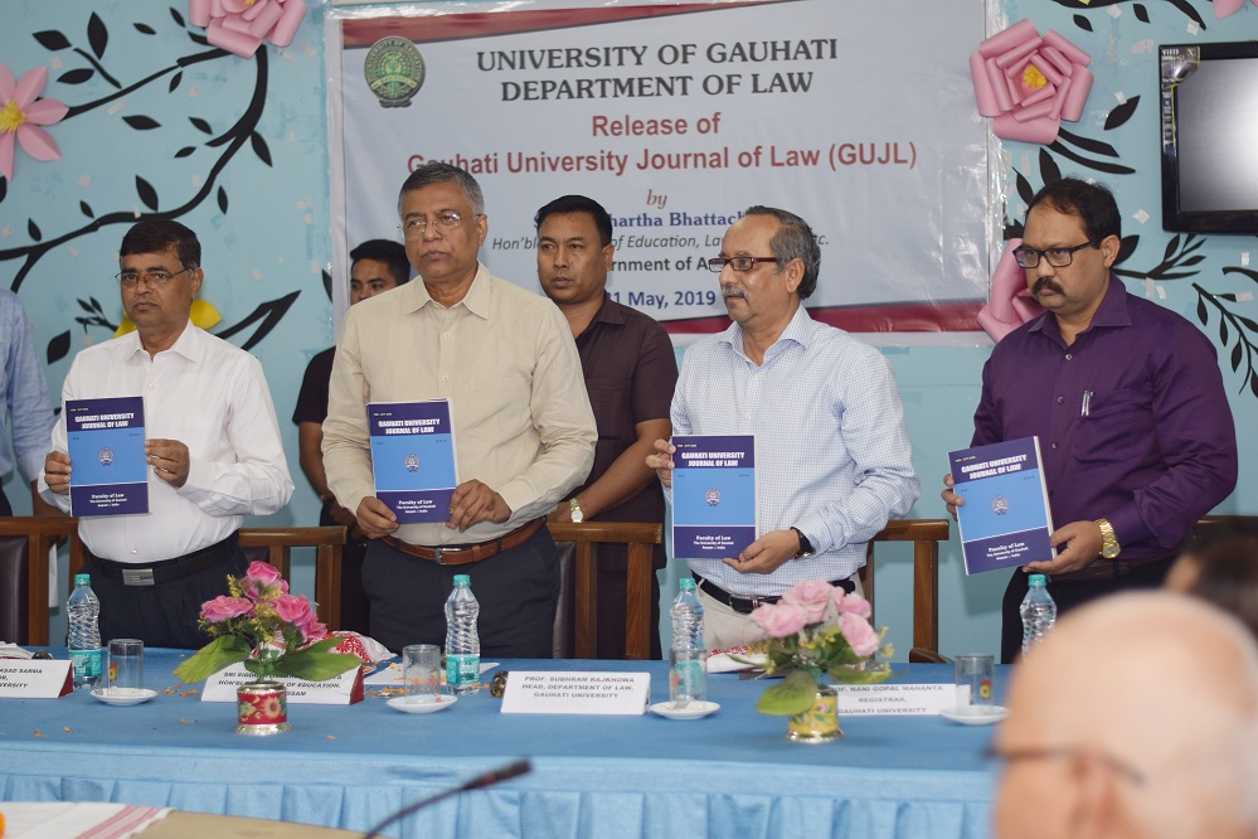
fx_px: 2621
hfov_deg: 27.0
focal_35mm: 75
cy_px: 420
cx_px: 629
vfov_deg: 18.2
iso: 100
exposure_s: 1/100
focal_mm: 50
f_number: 1.8
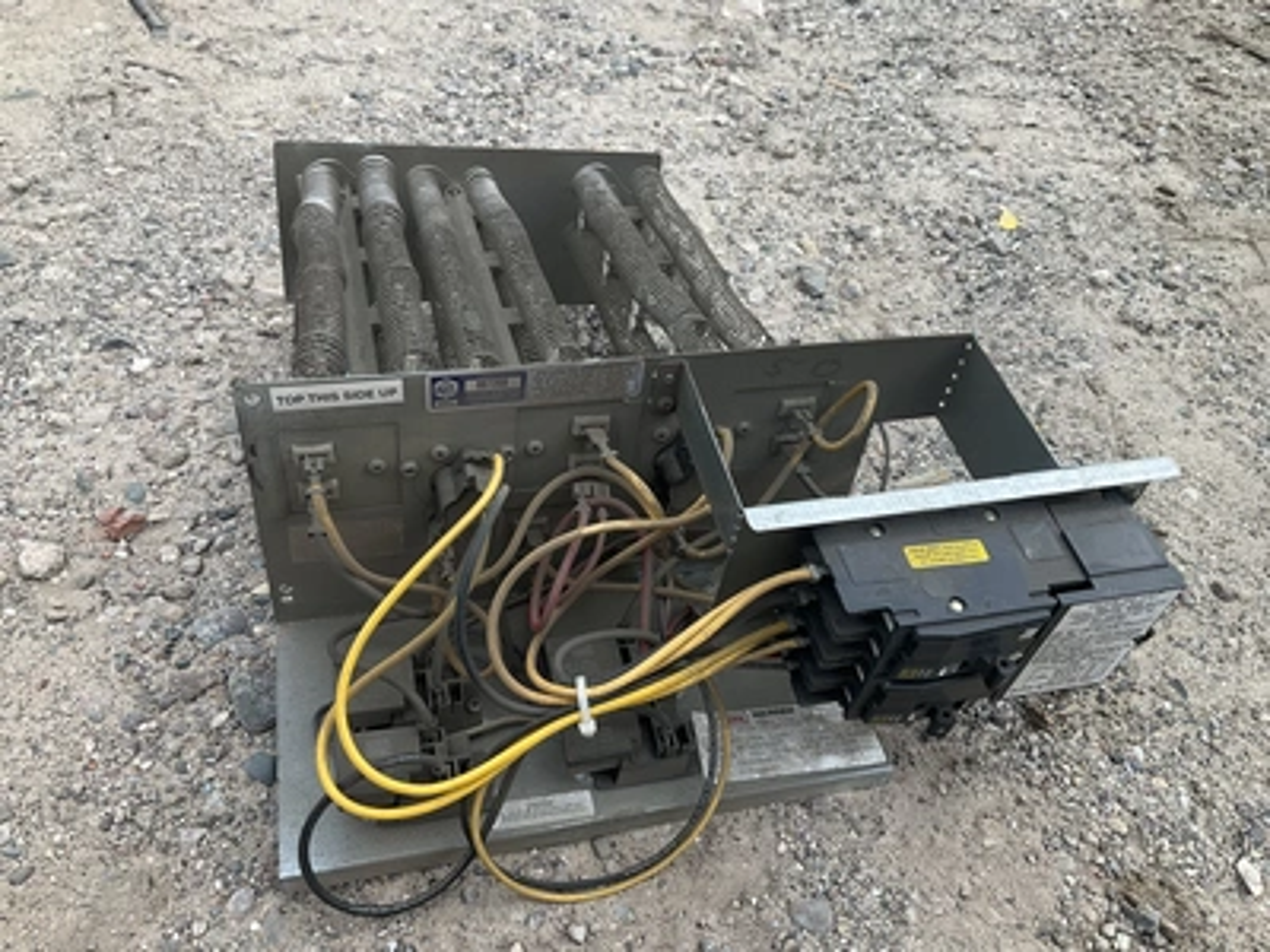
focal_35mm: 29
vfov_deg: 48.2
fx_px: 1064
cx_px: 635
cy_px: 476
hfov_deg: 61.7
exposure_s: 1/203
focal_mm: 3
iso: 20
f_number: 1.8
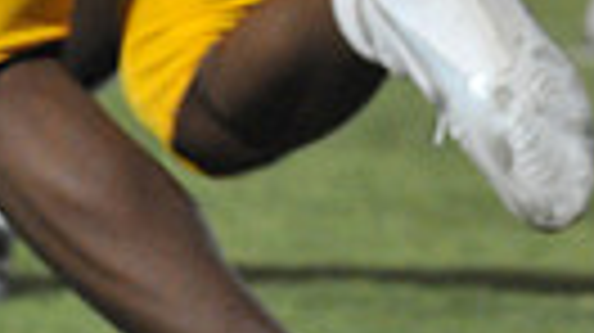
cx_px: 14
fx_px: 25259
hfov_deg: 1.3
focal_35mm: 1605
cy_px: -752
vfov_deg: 0.8
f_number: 8
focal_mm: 350
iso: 6400
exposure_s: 1/200
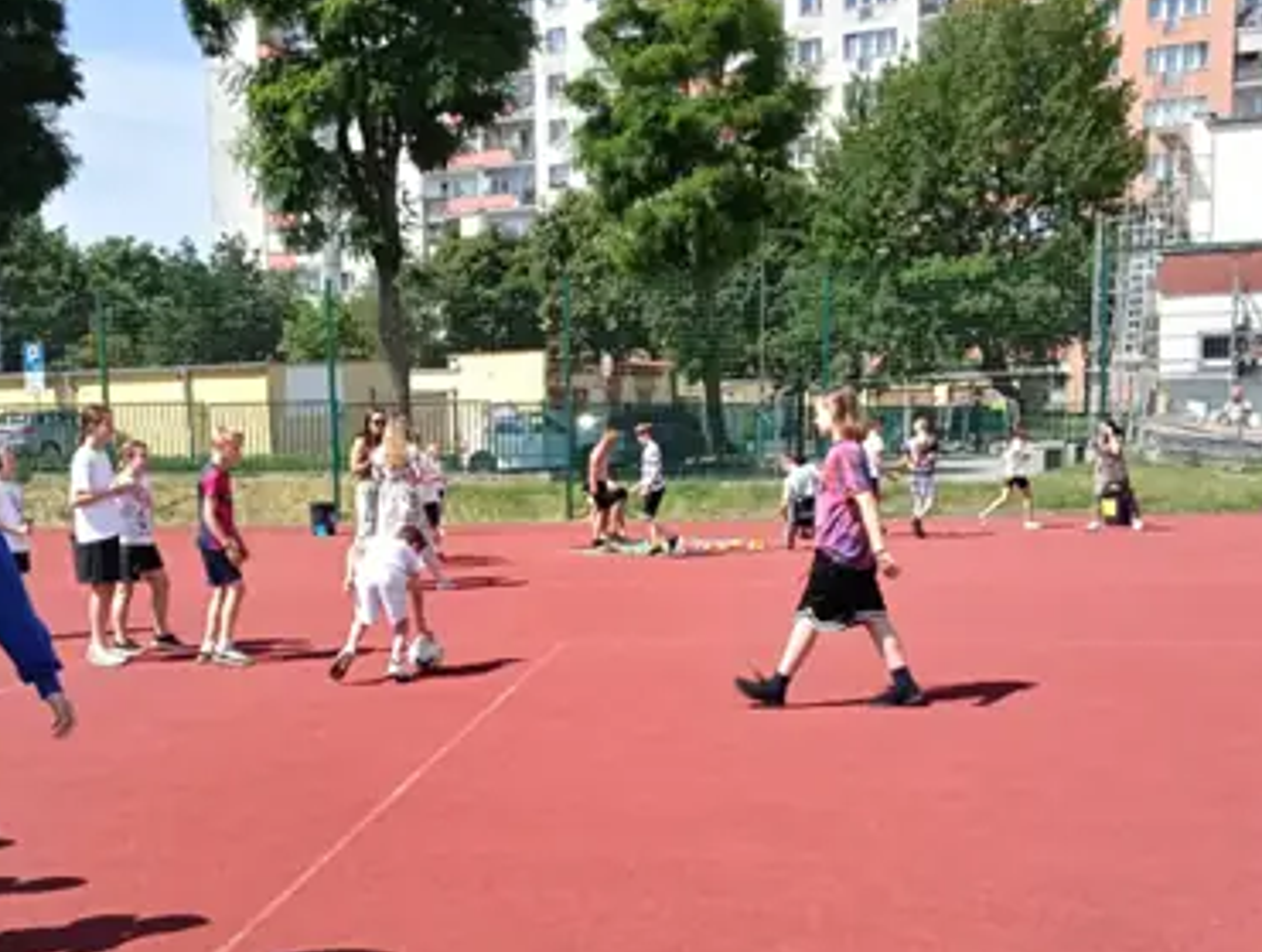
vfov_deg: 34.0
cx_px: 488
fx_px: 1534
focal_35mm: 42
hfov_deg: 44.4
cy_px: 662
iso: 64
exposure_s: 1/535
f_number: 1.8
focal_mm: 3.98
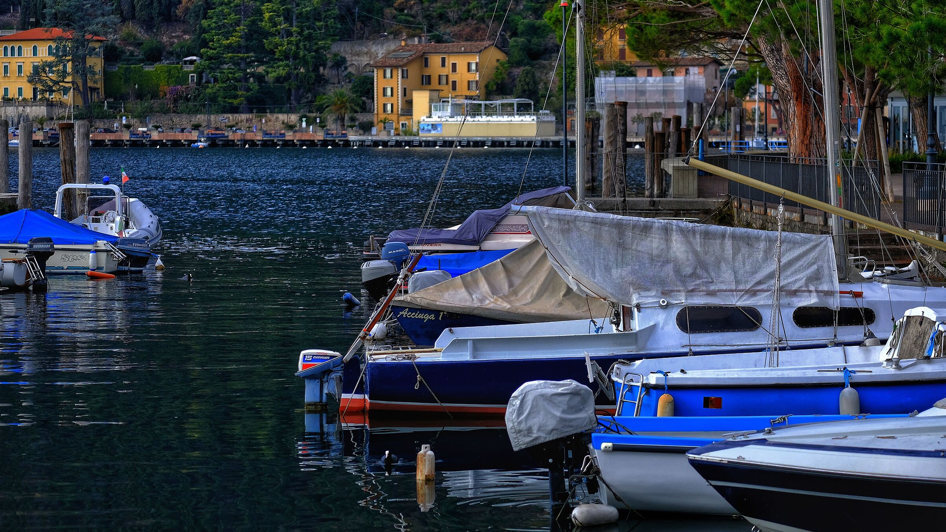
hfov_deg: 21.2
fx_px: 2533
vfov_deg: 12.0
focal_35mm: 101
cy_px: 223
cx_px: 473
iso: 640
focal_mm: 63.8
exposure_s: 1/2000
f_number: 3.6
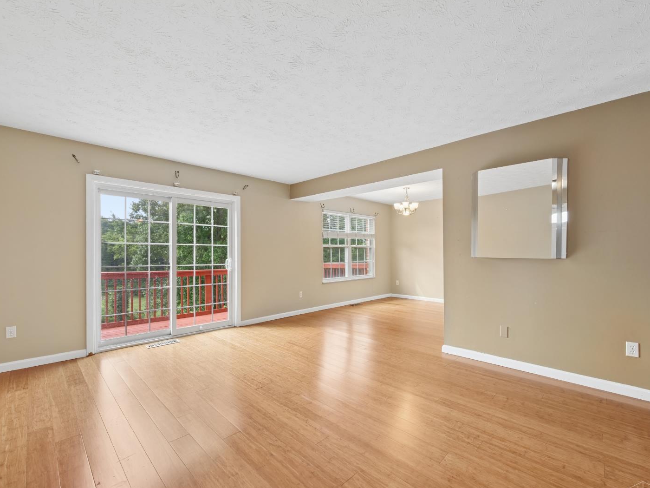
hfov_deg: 98.2
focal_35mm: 15
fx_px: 282
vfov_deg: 81.7
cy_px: 257
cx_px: 328
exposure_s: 1/40
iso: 640
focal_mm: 7
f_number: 7.1
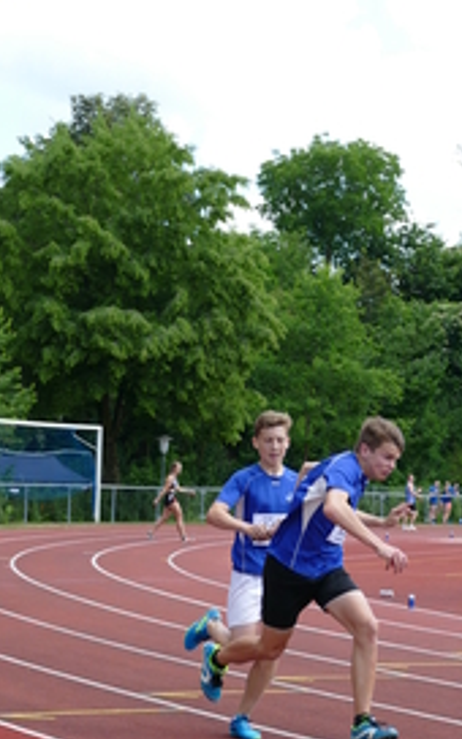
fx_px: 1833
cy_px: 394
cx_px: 304
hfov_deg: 14.3
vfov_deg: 22.8
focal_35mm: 91
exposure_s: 1/500
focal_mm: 16.49
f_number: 3.2
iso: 125
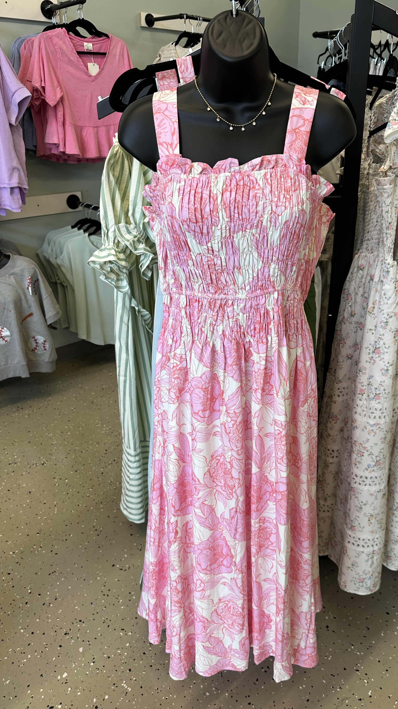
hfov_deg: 42.7
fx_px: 507
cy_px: 355
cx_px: 232
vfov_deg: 69.9
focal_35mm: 27
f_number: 1.78
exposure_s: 1/67
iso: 80
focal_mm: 6.86
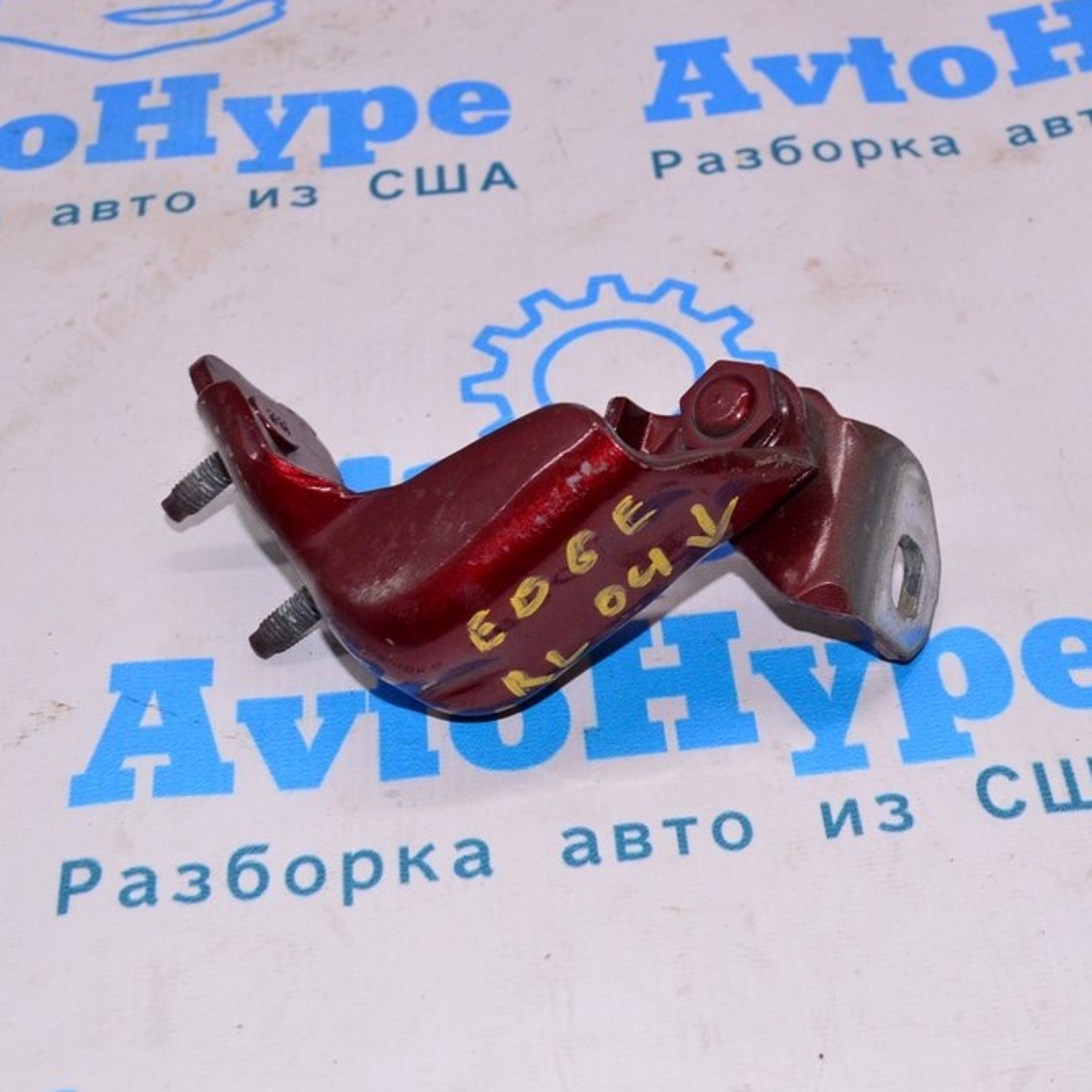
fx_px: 2022
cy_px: 550
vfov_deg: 30.2
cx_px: 675
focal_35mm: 57
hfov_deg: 30.1
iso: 1600
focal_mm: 29
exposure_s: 1/160
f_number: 8
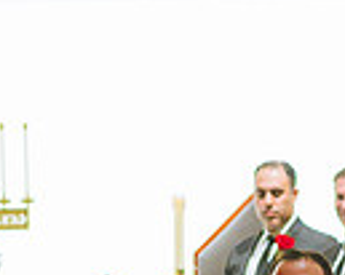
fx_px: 3755
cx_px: 110
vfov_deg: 4.2
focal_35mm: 368
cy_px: 335
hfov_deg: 5.3
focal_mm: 70
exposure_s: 1/160
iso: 3200
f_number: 2.8
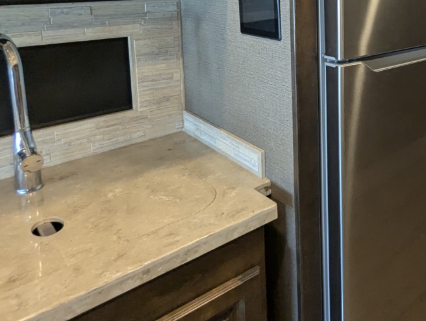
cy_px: 28
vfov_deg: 38.8
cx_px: 387
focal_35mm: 34
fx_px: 419
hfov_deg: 48.1
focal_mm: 2.35
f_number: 2.2
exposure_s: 1/72.1
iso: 310
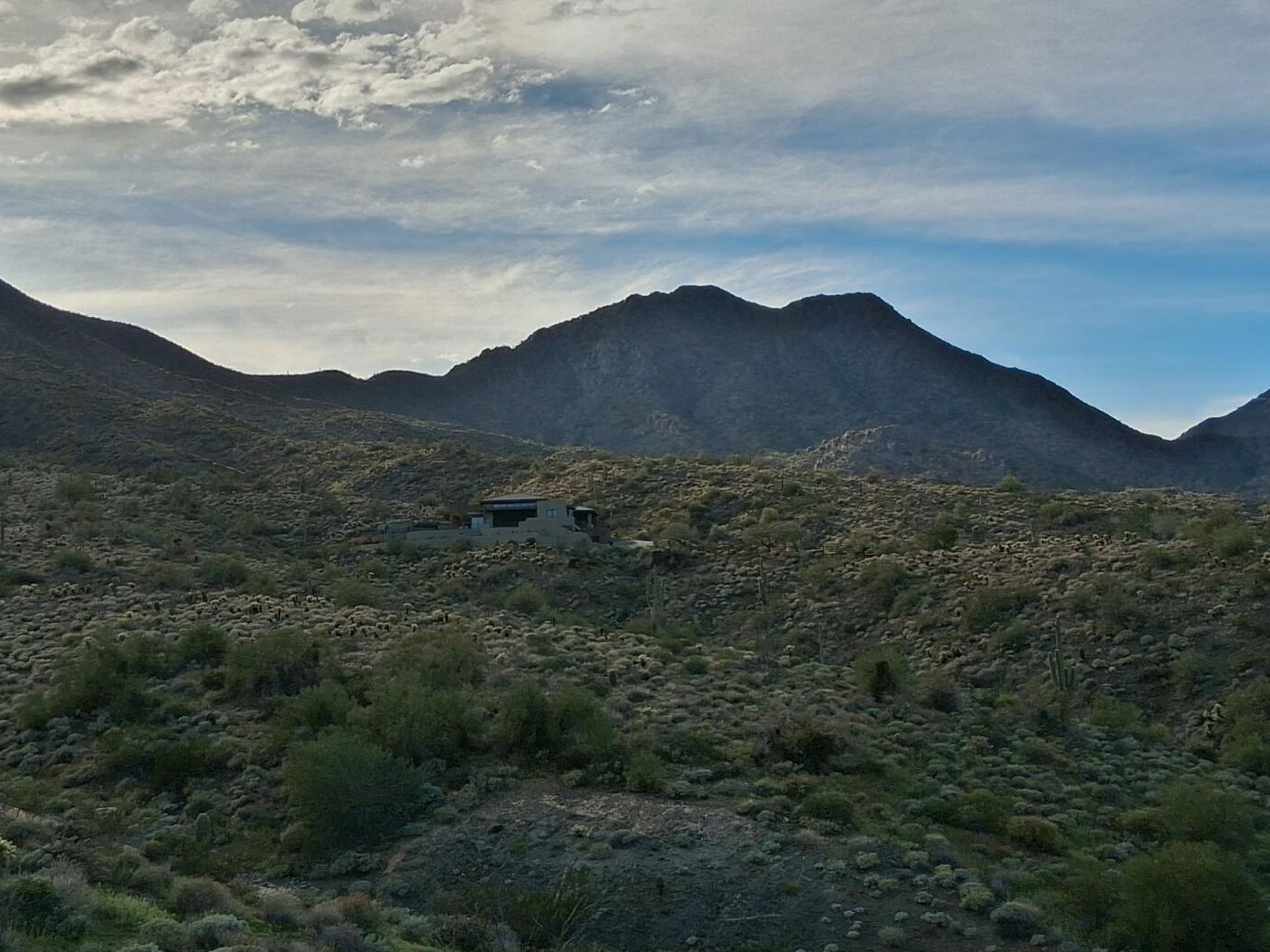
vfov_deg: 26.1
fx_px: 2055
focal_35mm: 56
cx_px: 569
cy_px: 489
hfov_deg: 34.3
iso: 25
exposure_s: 1/2320
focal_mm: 3.98
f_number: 1.8
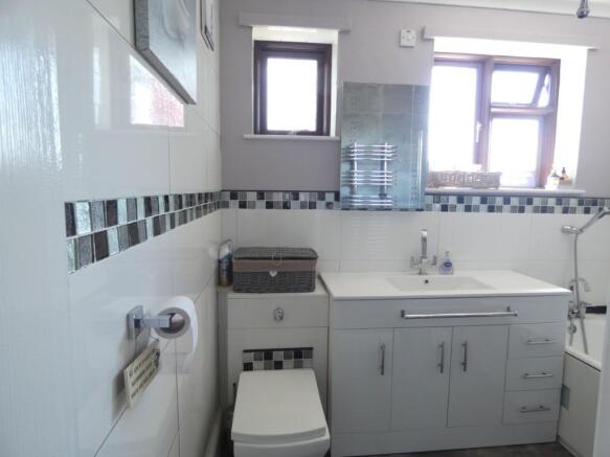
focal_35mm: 20
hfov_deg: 81.8
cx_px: 305
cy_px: 228
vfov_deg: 66.0
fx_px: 352
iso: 200
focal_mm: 3.6
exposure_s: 1/60
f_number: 2.8
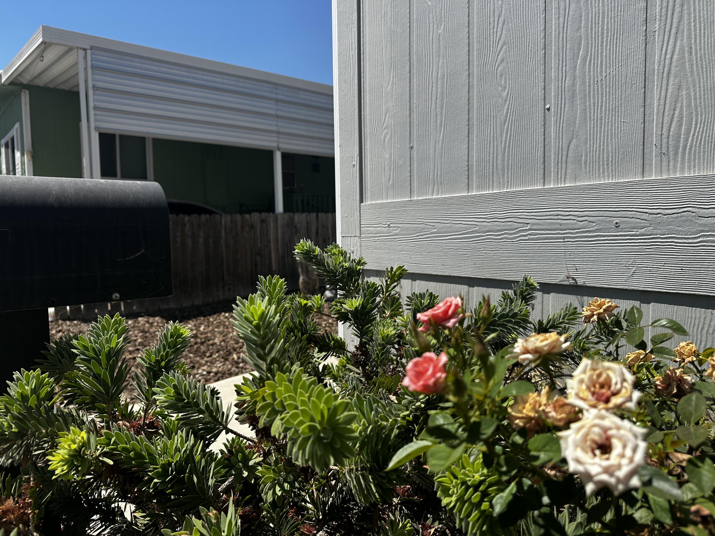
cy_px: 268
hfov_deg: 71.6
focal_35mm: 24
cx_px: 358
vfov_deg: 56.8
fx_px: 496
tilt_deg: -3.5
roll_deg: +0.7
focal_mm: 6.86
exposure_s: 1/4762
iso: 80
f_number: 1.78
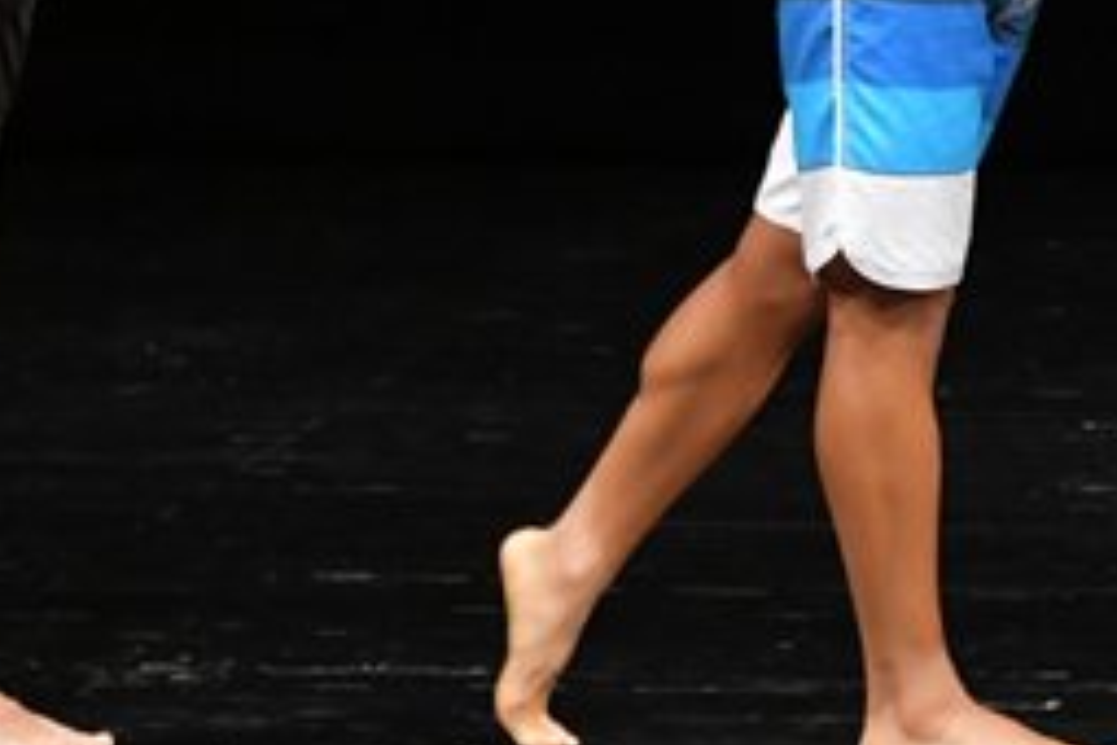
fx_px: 25410
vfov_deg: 1.7
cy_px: 0
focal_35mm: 819
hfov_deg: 2.5
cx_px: 782
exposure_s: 1/400
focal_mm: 180
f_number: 5.6
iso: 3200
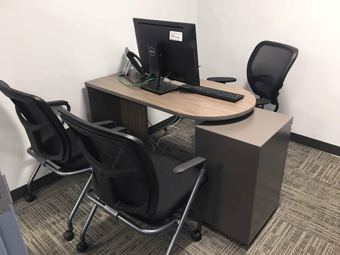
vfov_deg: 48.2
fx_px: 285
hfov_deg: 61.7
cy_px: 128
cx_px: 170
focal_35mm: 29
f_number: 2.2
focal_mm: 4.15
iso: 80
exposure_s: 1/15
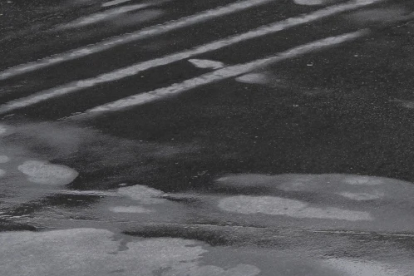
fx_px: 5888
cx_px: 1194
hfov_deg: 3.9
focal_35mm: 512
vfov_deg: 2.7
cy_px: -339
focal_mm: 85
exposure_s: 1/500
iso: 100
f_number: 5.6
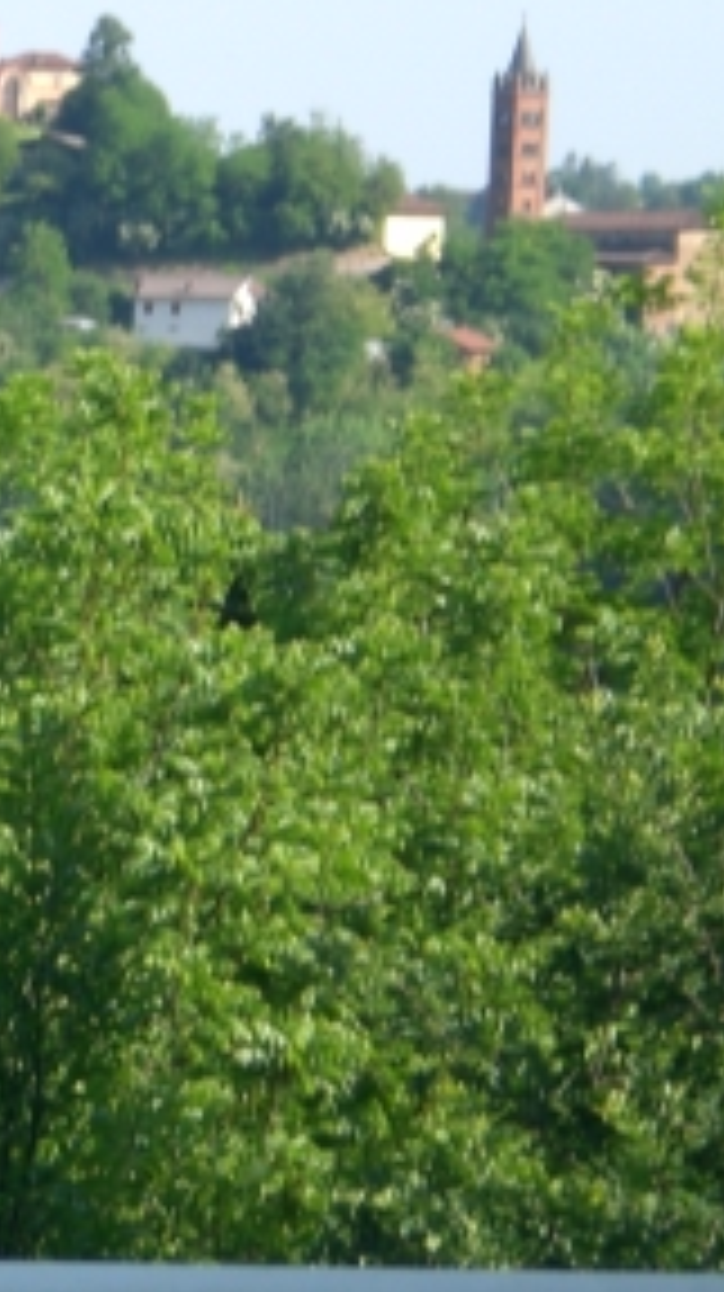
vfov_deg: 7.8
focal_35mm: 277
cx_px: -387
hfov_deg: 4.3
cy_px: 806
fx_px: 9473
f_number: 5.9
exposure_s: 1/125
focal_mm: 18.9
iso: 50
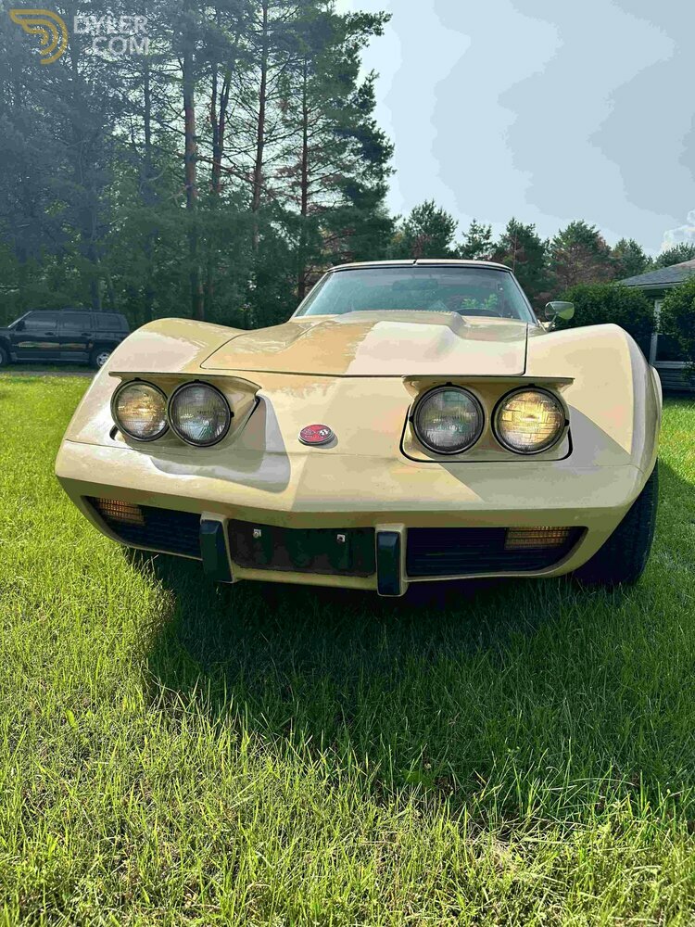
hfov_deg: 56.8
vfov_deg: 71.6
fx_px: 642
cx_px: 348
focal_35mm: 24
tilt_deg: -10.0
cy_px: 464
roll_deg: -1.6
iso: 80
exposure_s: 1/4184
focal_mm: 6.86
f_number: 1.78
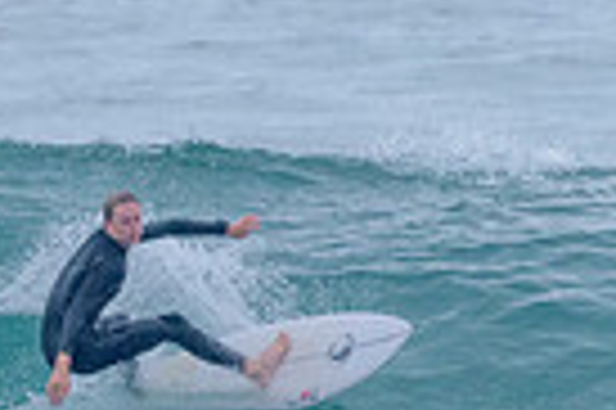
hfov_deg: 0.8
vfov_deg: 0.5
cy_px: 272
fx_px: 44333
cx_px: 94
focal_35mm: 2594
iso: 2200
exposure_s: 1/2000
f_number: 5.6
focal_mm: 500
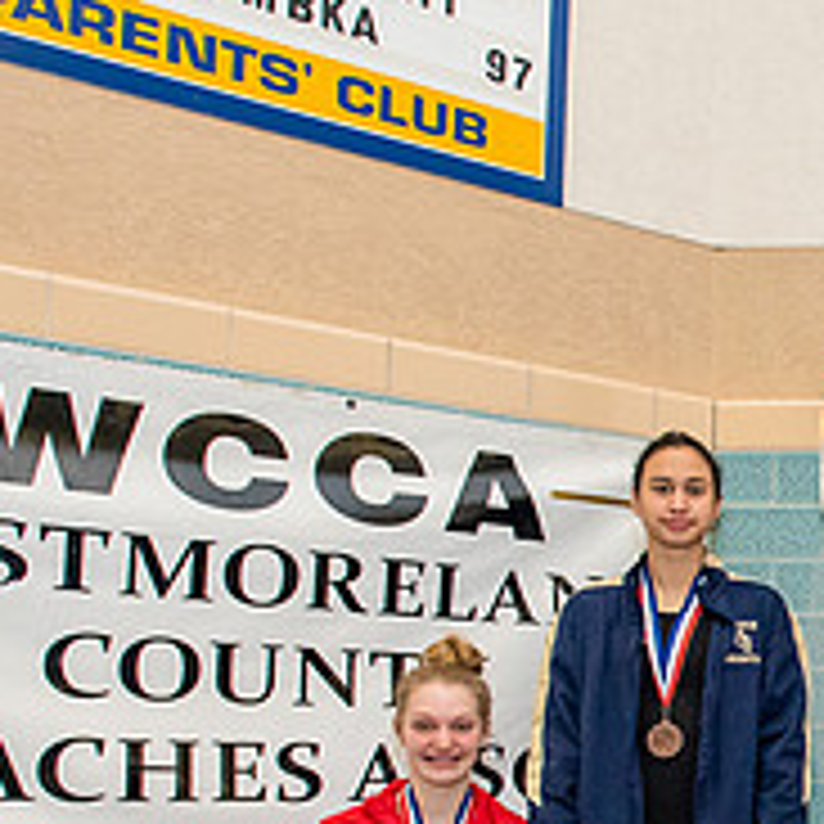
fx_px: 1481
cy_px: 736
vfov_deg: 29.8
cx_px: 1192
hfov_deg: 24.9
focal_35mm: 55
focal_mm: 17
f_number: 8
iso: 2000
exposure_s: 1/200
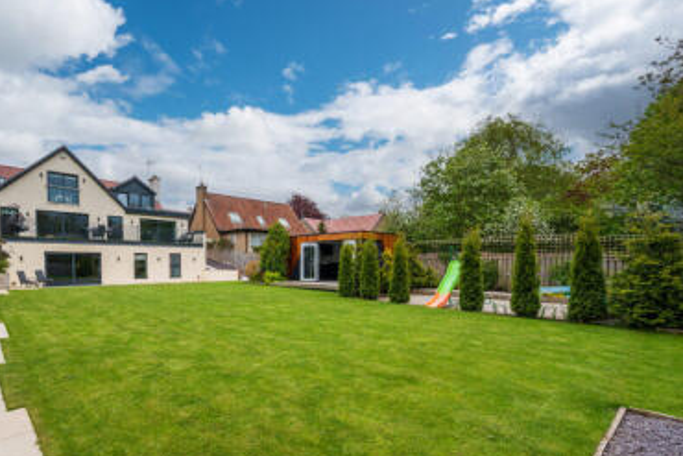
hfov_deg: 88.2
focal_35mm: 18
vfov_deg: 66.8
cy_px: 272
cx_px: 257
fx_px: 342
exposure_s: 1/800
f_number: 7.1
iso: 400
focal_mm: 14
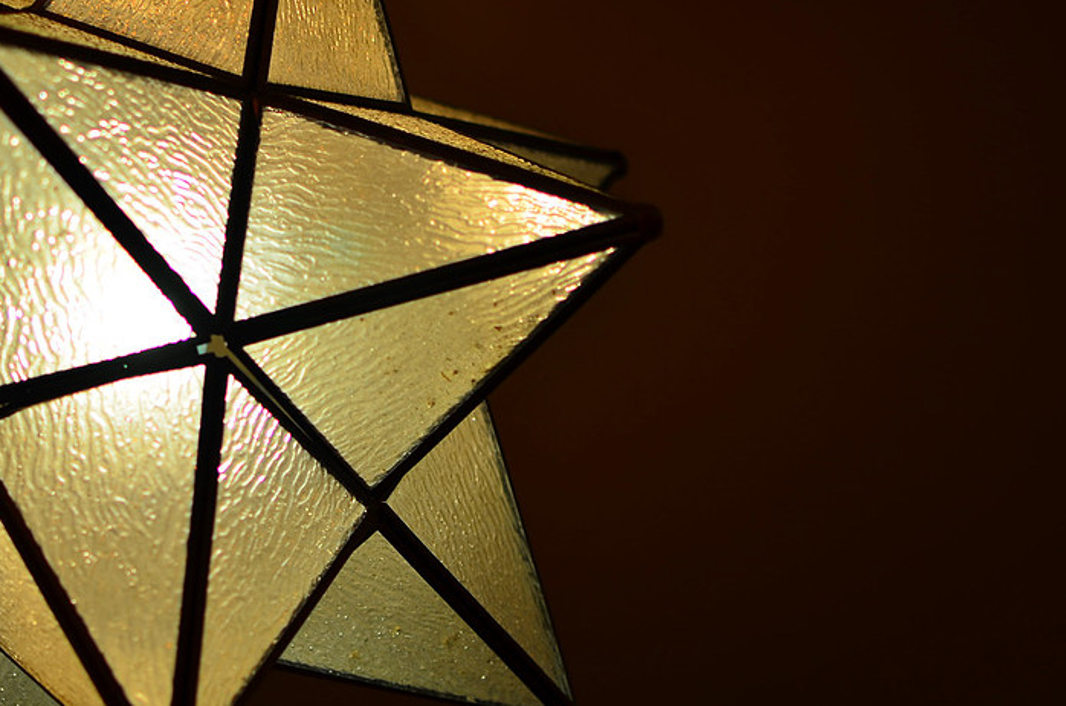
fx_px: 2446
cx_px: 243
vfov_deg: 16.4
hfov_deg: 24.3
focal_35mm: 83
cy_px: 294
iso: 100
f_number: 2
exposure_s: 1/30
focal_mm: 35
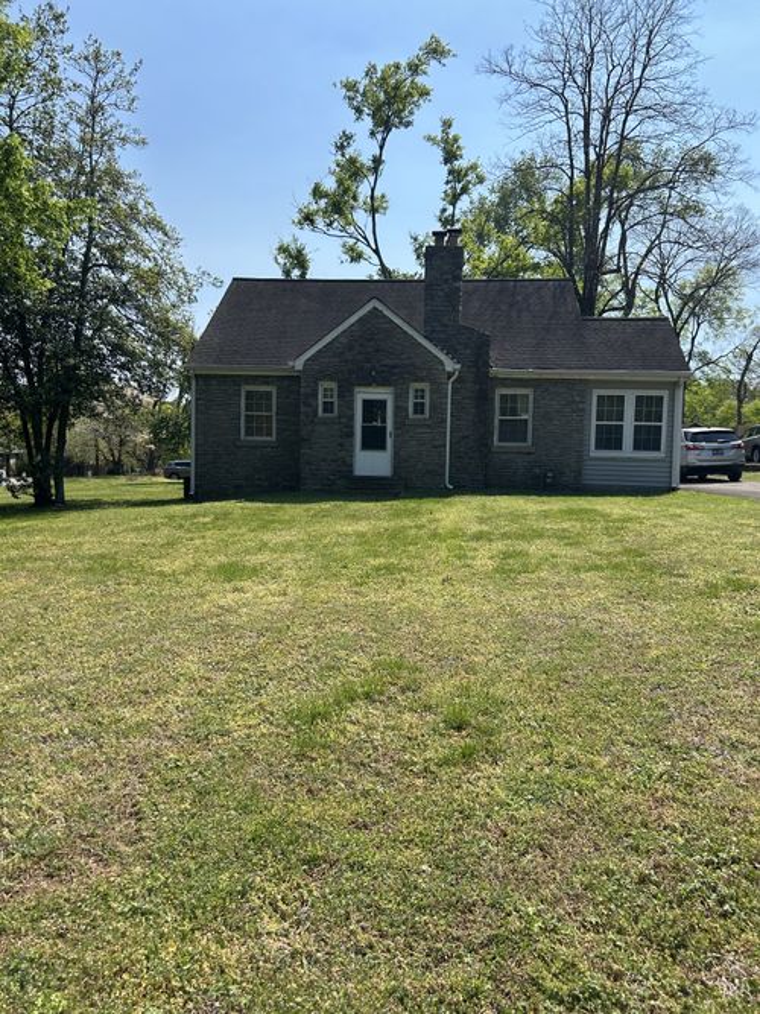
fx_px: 761
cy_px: 507
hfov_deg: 53.0
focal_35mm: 26
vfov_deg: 67.3
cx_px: 380
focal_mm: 5.7
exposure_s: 1/3968
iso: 50
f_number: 1.5
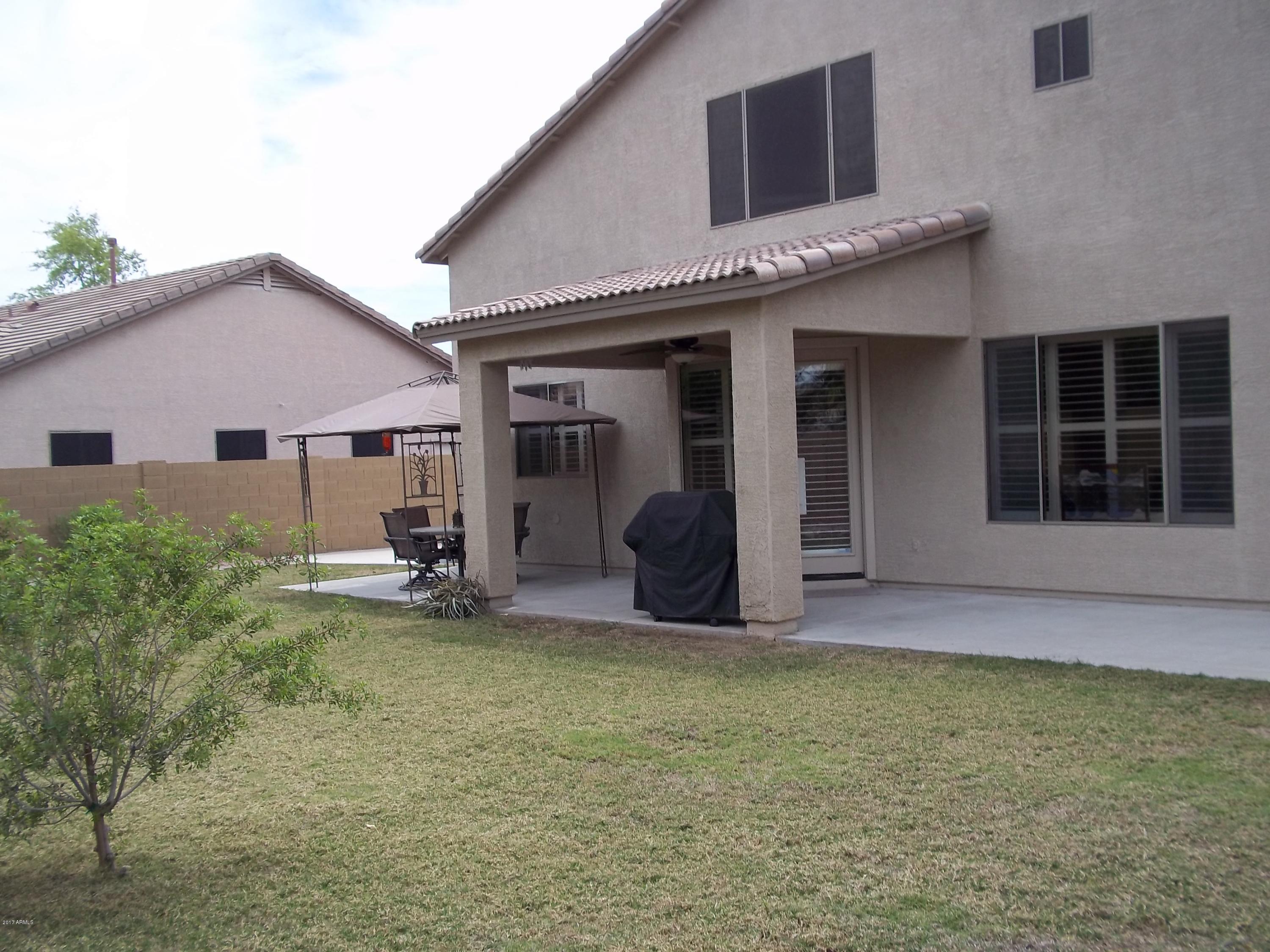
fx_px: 1321
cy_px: 476
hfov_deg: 51.4
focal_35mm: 36
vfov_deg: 39.7
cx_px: 635
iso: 80
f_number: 8
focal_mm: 6.5
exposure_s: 1/160
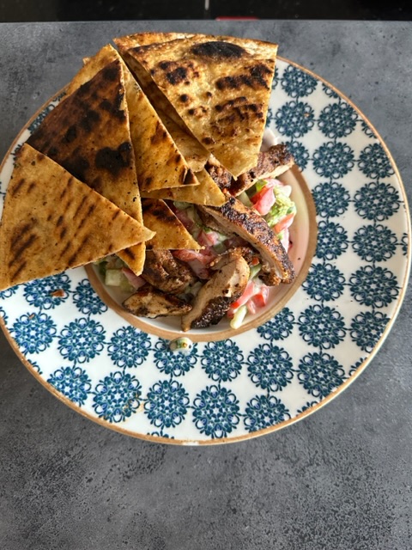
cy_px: 275
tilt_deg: -75.0
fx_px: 381
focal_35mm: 24
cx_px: 206
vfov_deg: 71.6
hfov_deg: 56.8
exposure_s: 1/50
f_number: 1.78
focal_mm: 6.86
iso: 400
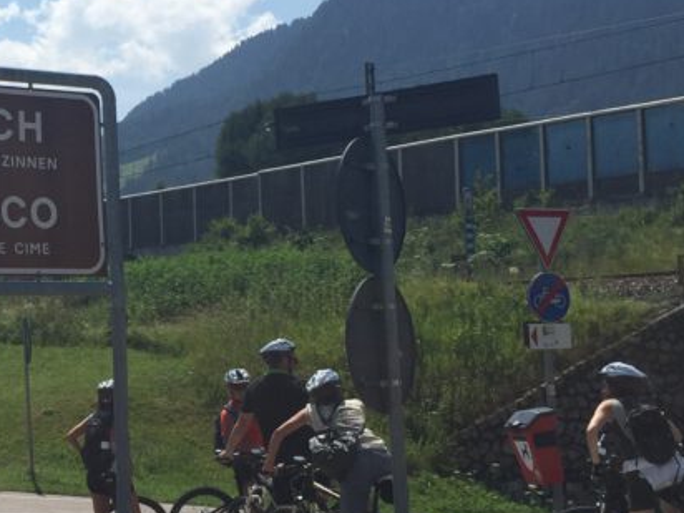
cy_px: 269
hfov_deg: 25.7
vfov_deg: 20.4
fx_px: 1423
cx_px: 8
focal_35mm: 72
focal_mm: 4.15
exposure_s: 1/4405
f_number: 2.2
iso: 32
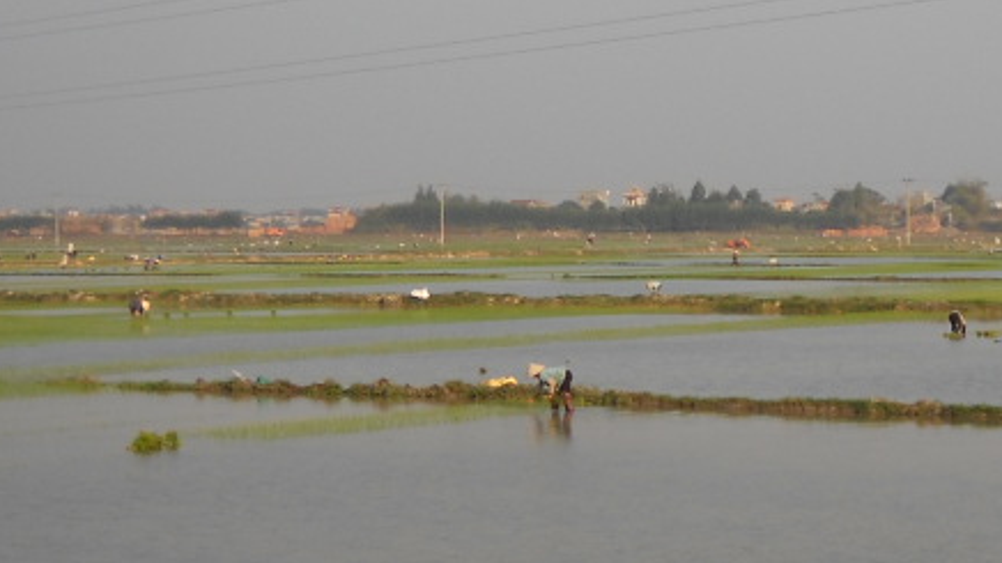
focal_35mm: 105
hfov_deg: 20.0
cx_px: 912
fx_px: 2789
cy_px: 476
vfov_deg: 11.5
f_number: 5.5
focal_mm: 6.72
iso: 64
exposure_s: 1/201
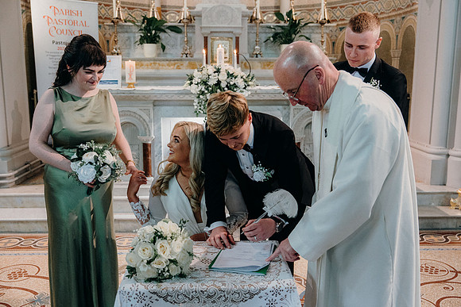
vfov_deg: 37.9
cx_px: 230
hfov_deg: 54.4
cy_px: 154
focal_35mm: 35
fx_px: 448
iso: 4000
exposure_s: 1/160
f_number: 3.5
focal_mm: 35
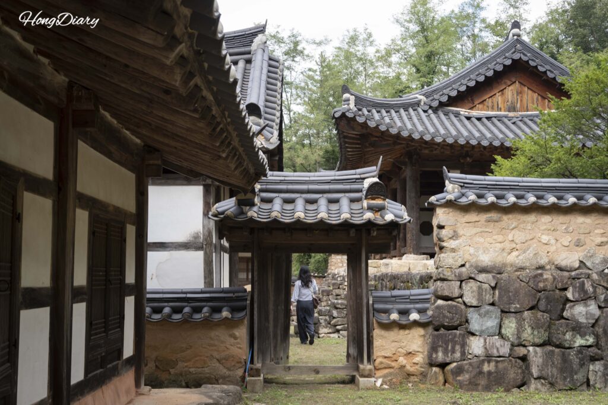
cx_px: 304
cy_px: 202
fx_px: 828
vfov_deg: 27.5
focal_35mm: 49
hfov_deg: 40.3
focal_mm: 49
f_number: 5.6
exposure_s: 1/160
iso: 320
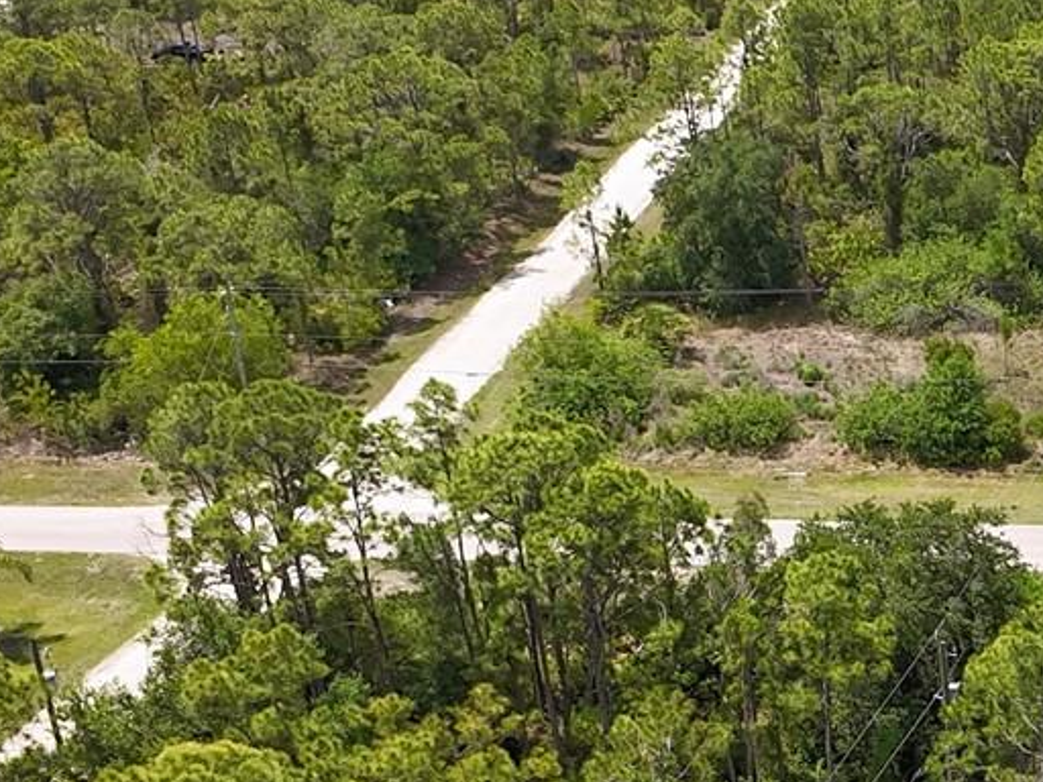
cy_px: 615
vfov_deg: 19.5
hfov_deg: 23.1
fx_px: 2260
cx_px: 1359
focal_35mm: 75
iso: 160
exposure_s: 1/1000
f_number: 2.8
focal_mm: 4.55
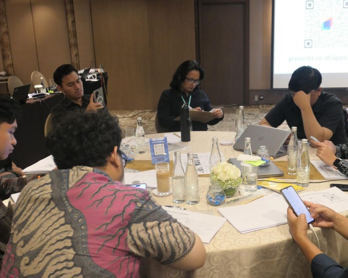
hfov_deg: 46.7
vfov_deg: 38.2
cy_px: 139
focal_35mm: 39
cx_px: 202
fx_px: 402
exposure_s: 1/80
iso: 1600
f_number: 2.8
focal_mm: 12.6
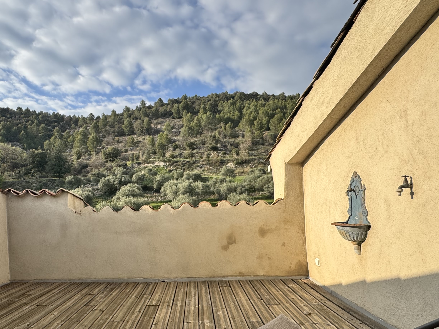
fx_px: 292
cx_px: 166
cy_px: 206
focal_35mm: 23
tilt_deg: +2.9
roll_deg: +2.2
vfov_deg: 58.1
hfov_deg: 72.8
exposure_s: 1/1110
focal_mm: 2.22
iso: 50
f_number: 2.2
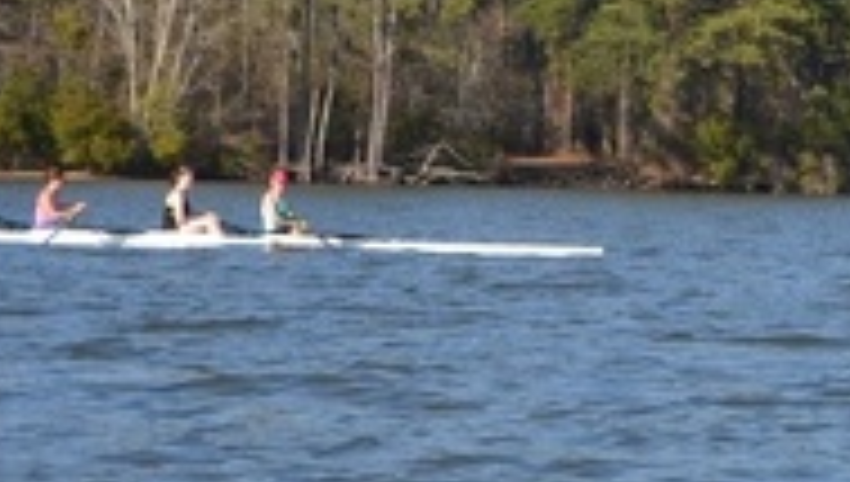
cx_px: 1565
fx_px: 4154
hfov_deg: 10.9
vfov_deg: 6.6
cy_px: 234
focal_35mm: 184
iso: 100
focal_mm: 28
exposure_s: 1/200
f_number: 7.1
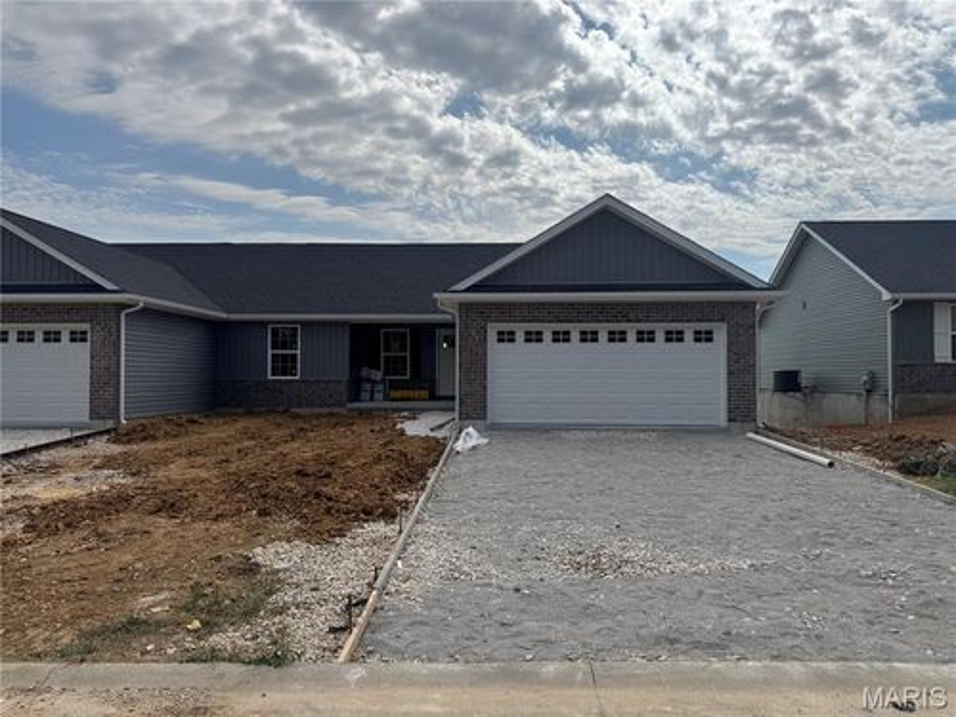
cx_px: 478
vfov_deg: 56.8
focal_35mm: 24
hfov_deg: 71.6
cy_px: 358
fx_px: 663
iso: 80
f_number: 1.78
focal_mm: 6.76
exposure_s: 1/10417
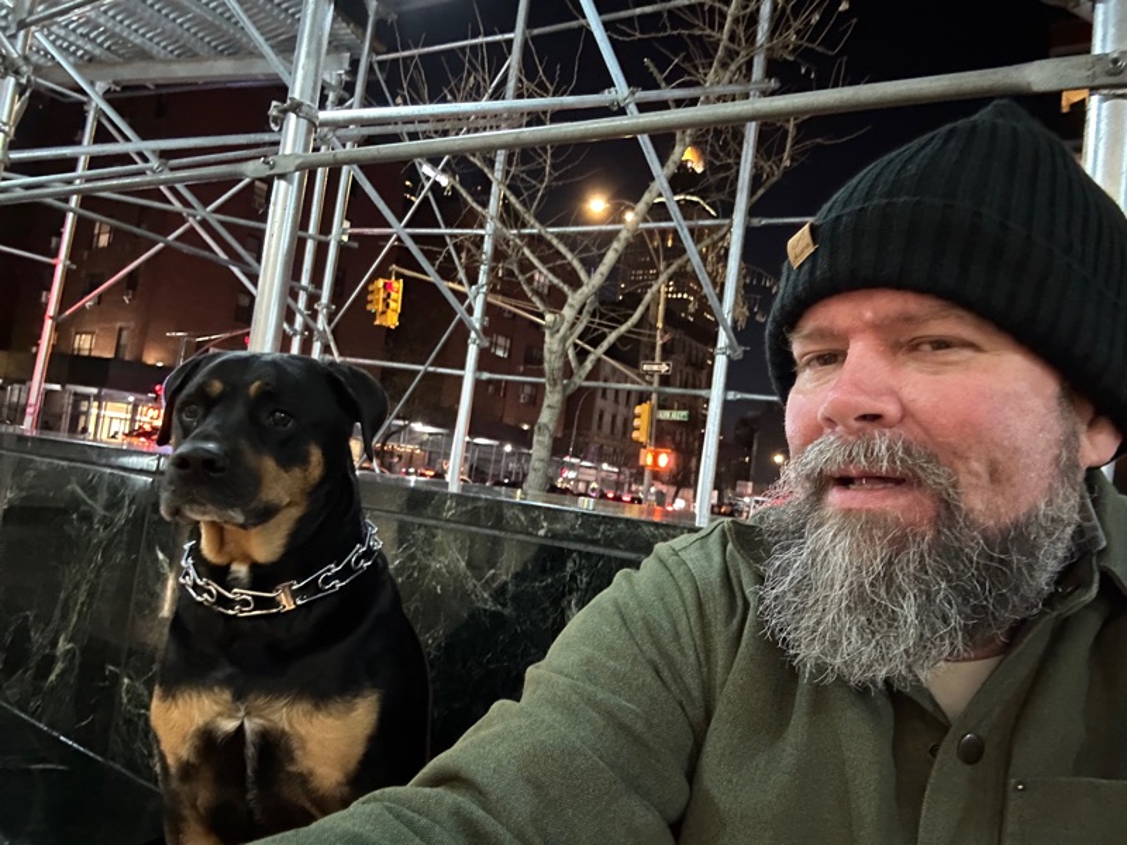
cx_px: 564
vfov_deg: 58.9
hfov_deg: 73.9
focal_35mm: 23
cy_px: 422
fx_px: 749
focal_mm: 2.69
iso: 640
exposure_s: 1/15
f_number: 1.9
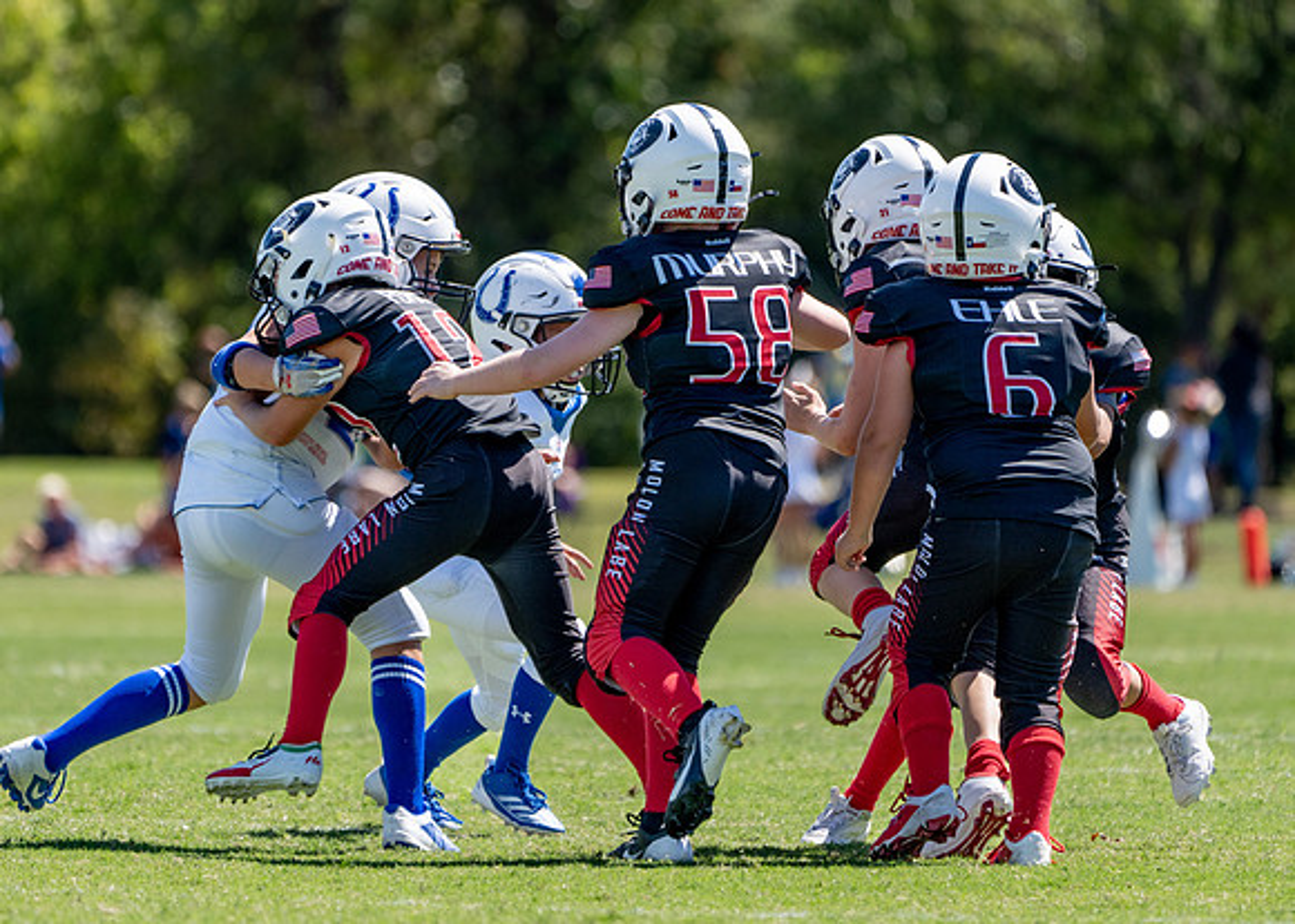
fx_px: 20604
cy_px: 381
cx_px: 597
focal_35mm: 560
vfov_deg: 2.6
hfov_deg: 3.6
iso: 320
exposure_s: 1/1250
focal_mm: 400
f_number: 5.6
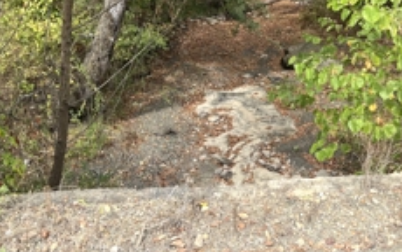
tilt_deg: -8.1
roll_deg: +0.5
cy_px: 18
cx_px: 239
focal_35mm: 48
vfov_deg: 25.9
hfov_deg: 41.6
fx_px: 526
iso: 50
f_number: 1.6
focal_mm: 5.1
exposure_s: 1/871
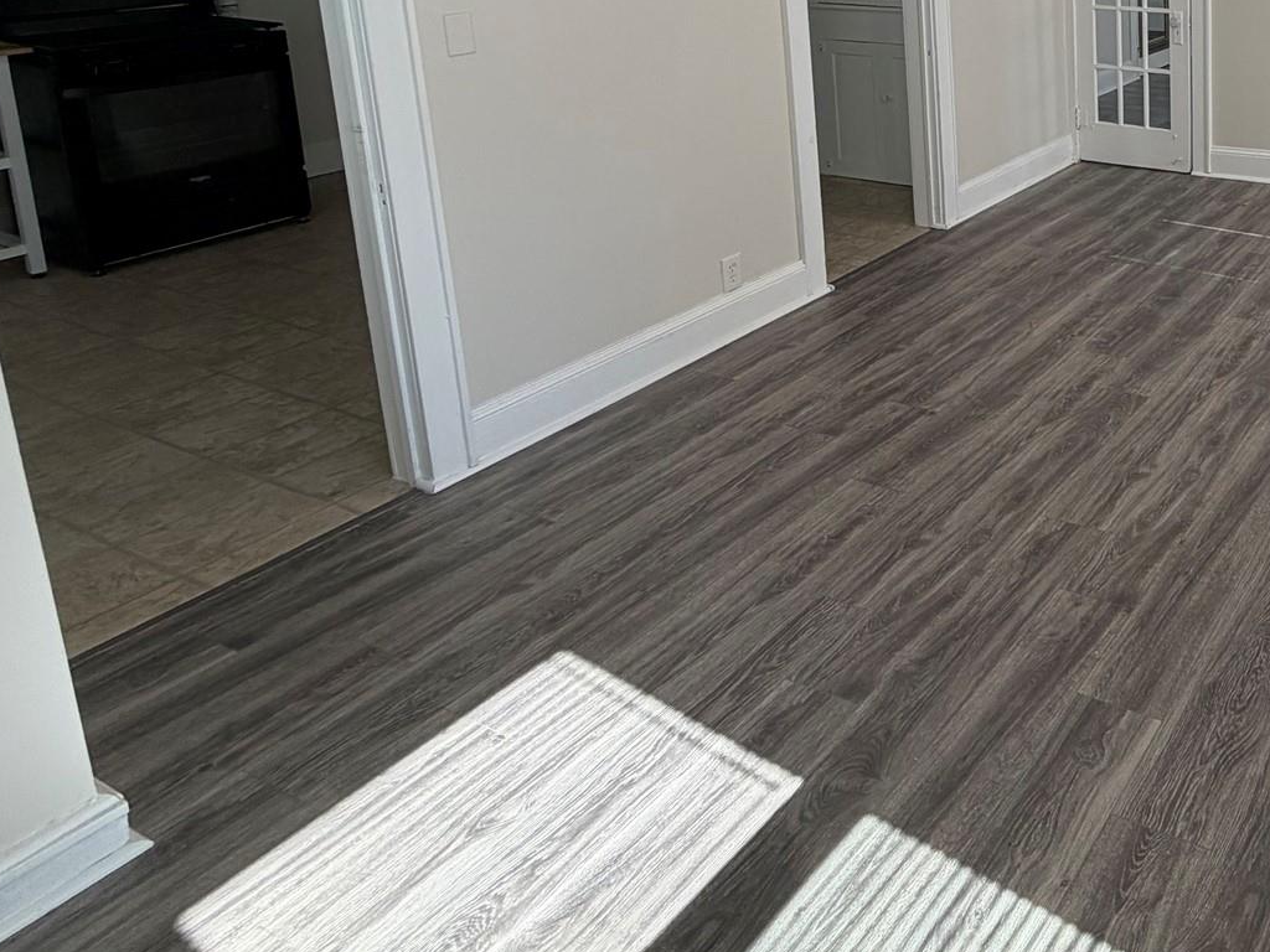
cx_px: 1230
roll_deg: +0.4
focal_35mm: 28
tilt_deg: -9.2
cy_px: 36
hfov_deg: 52.4
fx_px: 1027
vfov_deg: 43.7
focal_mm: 2.22
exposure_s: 1/121
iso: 50
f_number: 2.2
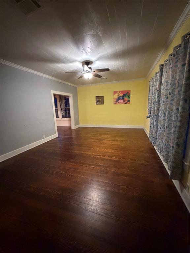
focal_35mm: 14
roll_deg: +2.1
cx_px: 95
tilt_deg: -12.1
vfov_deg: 102.1
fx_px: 102
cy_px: 126
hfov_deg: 85.7
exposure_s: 1/40
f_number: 2.2
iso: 1600
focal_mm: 2.22
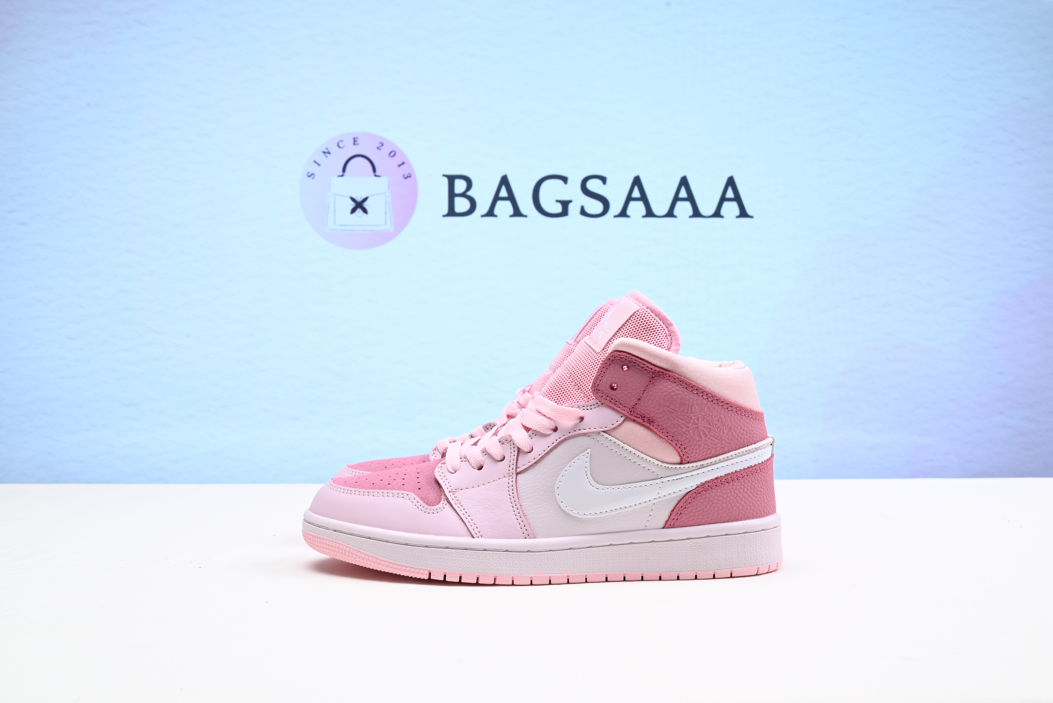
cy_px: 352
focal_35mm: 37
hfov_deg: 51.9
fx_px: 1083
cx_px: 526
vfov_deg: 36.0
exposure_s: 1/2
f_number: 16
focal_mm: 37
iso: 100
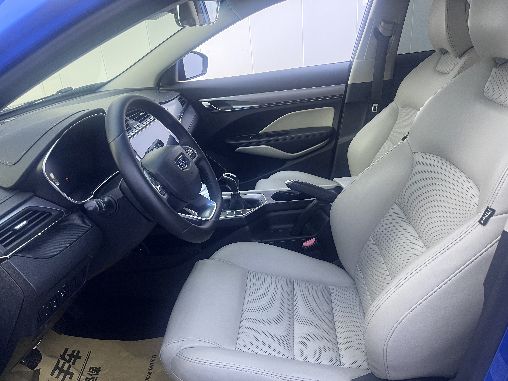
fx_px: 382
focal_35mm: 26
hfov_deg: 67.3
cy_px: 190
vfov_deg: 53.1
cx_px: 254
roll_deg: +4.3
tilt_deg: -24.1
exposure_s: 1/50
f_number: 1.6
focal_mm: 5.1
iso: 125
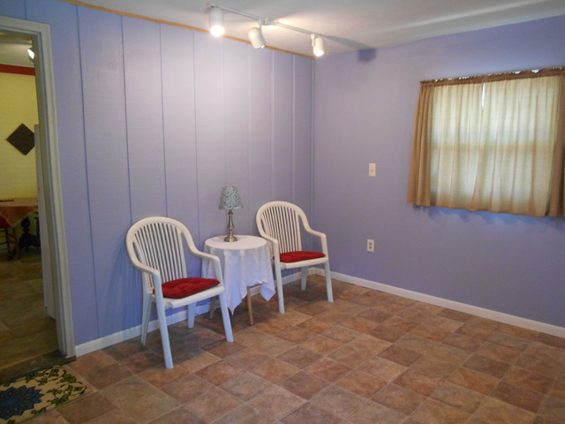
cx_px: 282
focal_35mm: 26
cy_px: 212
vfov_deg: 53.1
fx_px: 424
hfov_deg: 67.3
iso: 400
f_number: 3.2
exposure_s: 1/30
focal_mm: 4.6
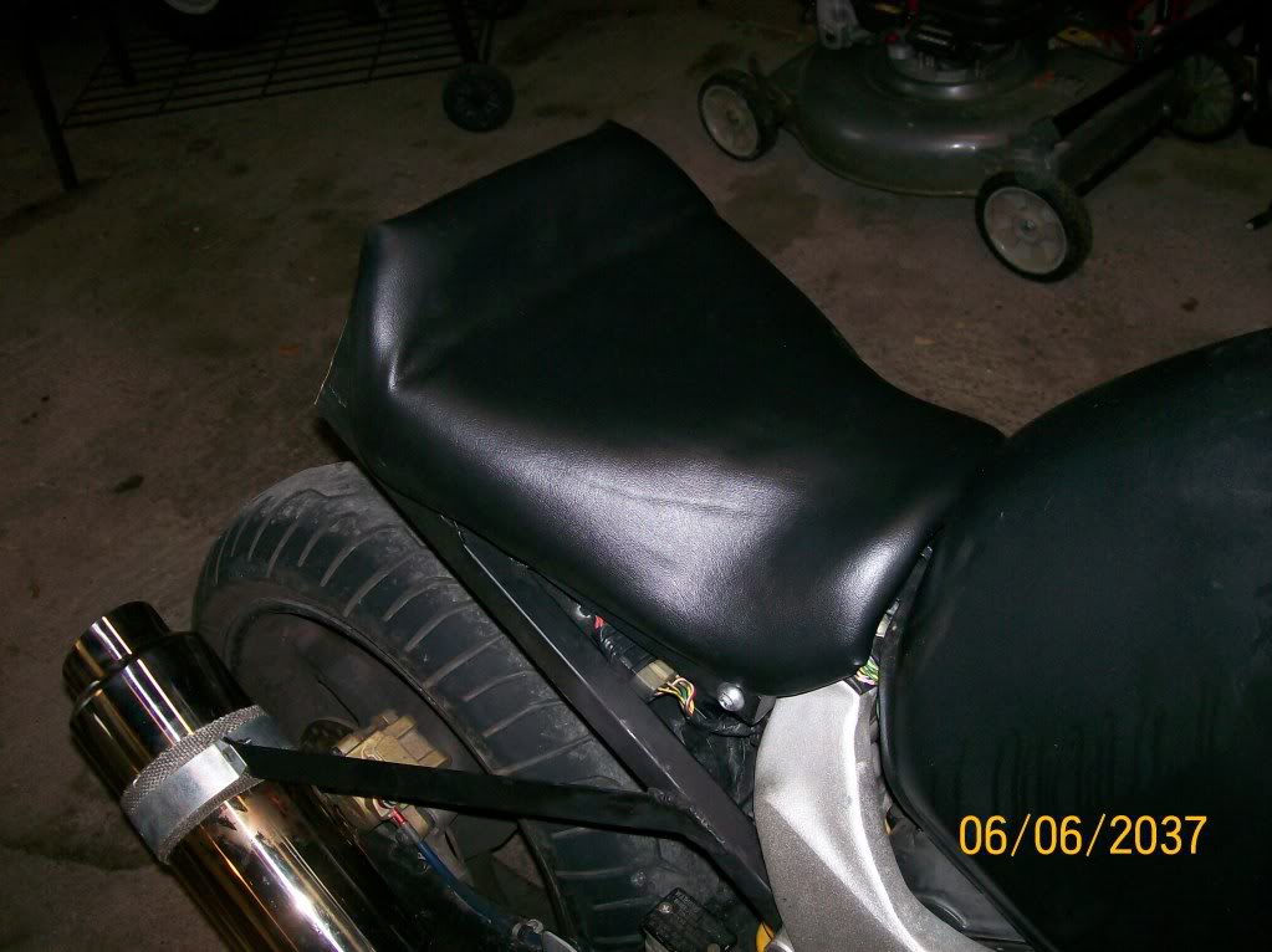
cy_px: 476
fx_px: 1322
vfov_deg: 39.6
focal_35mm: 36
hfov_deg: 51.4
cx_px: 636
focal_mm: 6
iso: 80
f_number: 2.7
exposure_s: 1/64
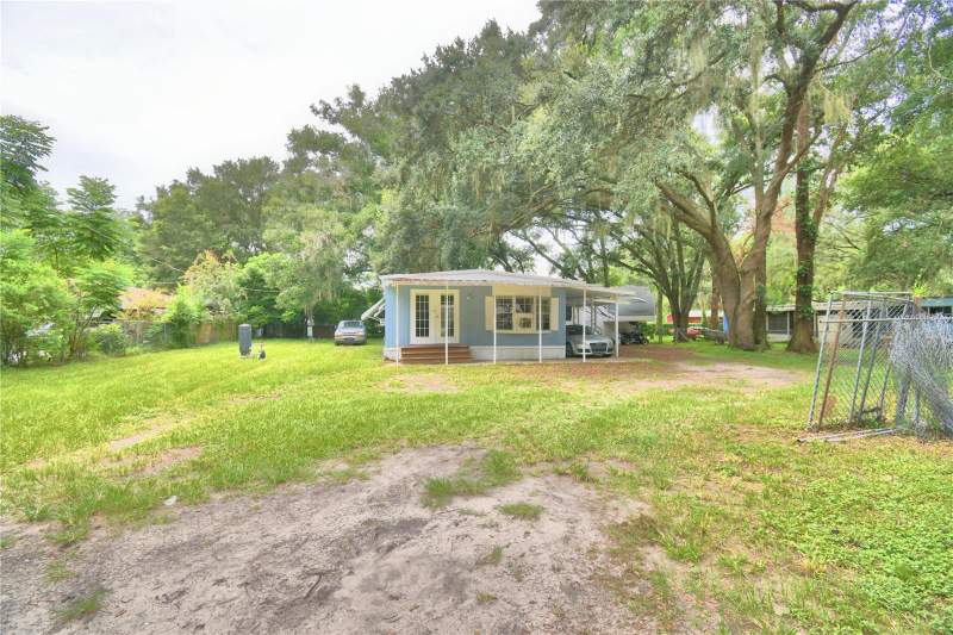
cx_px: 476
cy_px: 318
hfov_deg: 100.4
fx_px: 397
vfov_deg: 77.3
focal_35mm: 15
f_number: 6.3
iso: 100
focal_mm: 10
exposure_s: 1/250
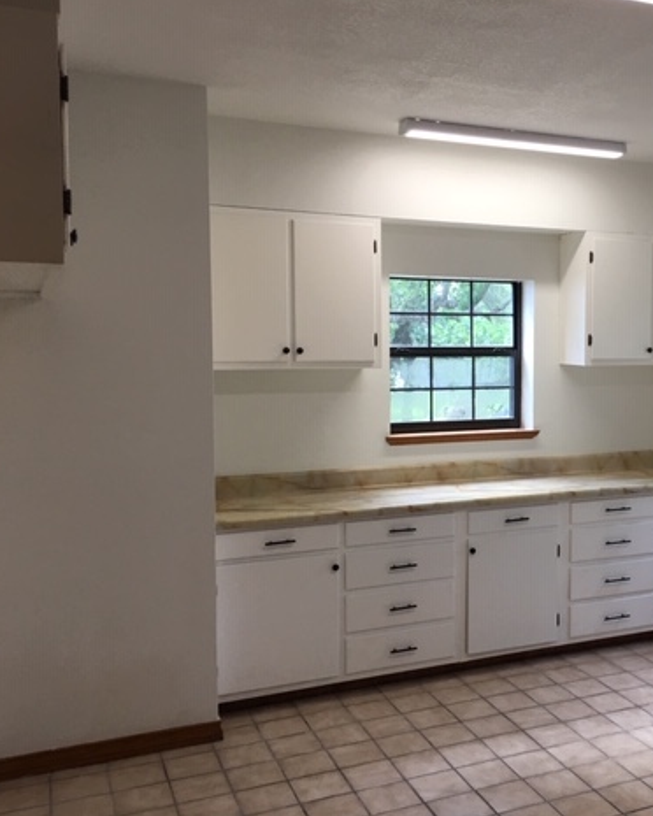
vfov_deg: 46.8
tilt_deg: -4.2
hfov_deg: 36.7
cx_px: 539
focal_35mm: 39
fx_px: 942
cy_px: 412
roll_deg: -0.4
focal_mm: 4.15
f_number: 2.2
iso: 25
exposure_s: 1/40
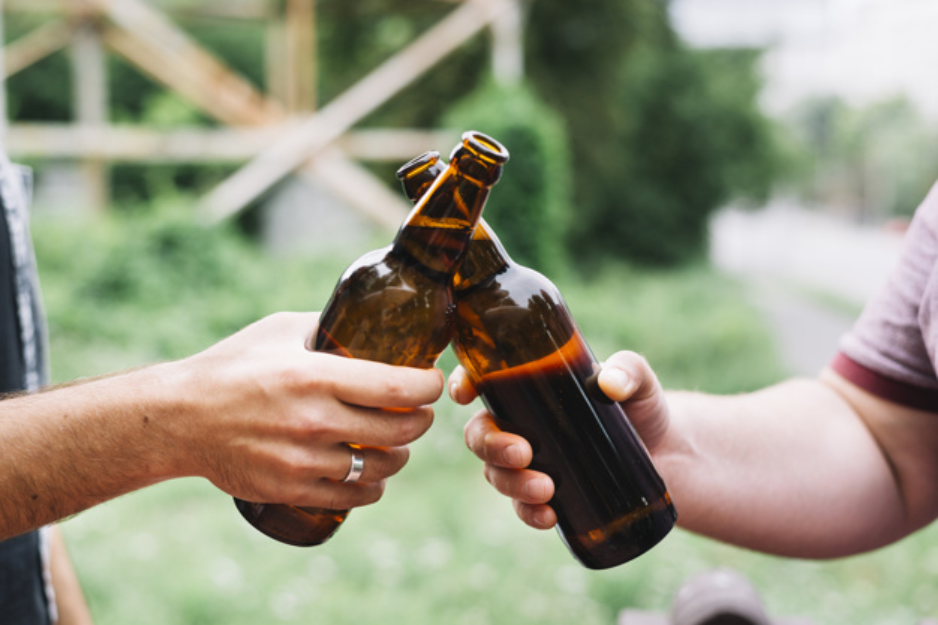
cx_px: 469
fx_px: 1302
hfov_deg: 39.6
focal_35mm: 50
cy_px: 312
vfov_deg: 27.0
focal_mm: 50
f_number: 3.2
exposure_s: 1/800
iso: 200
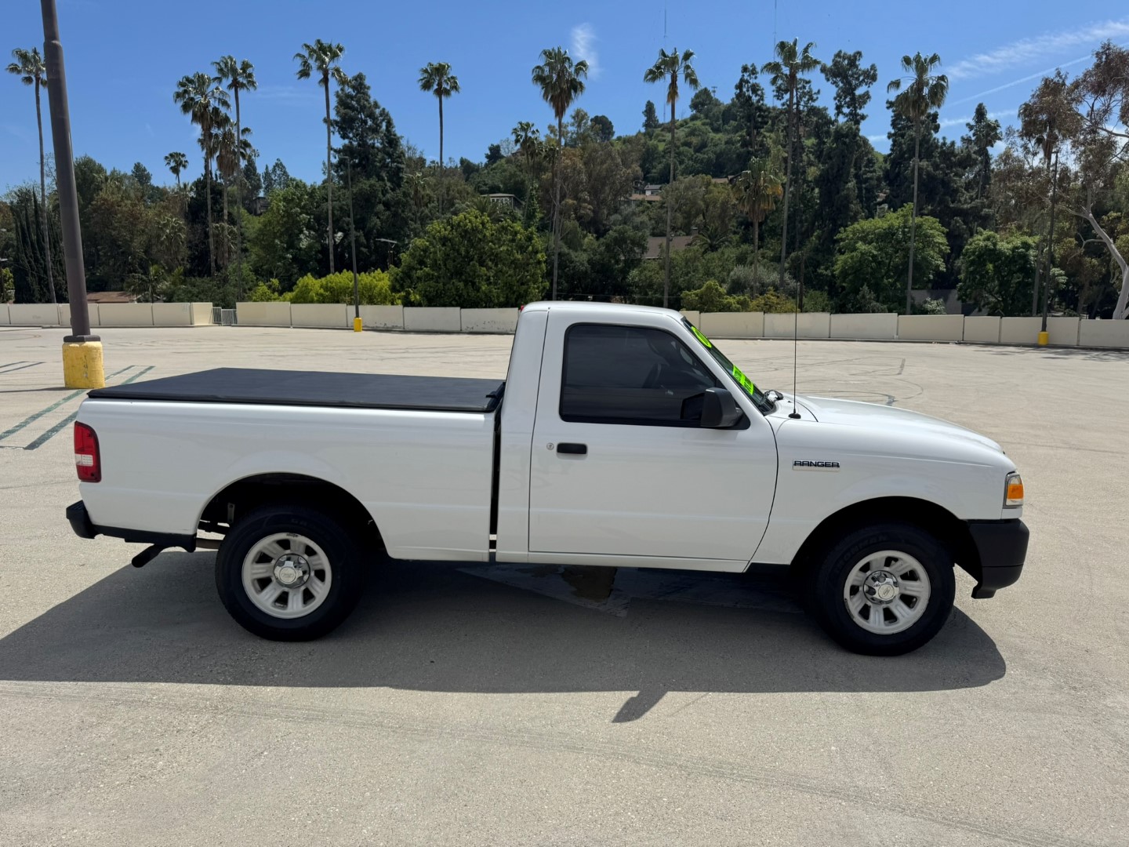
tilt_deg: -8.0
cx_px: 564
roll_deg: +0.5
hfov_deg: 71.6
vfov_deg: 56.8
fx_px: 783
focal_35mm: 24
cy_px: 424
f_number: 1.78
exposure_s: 1/7937
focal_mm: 6.76
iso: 80
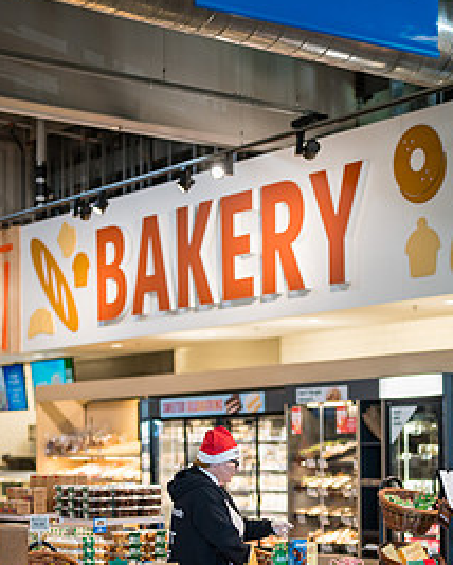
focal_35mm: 79
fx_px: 1322
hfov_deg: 19.4
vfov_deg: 23.8
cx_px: 313
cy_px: 446
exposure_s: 1/800
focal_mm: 50
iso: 800
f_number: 1.3
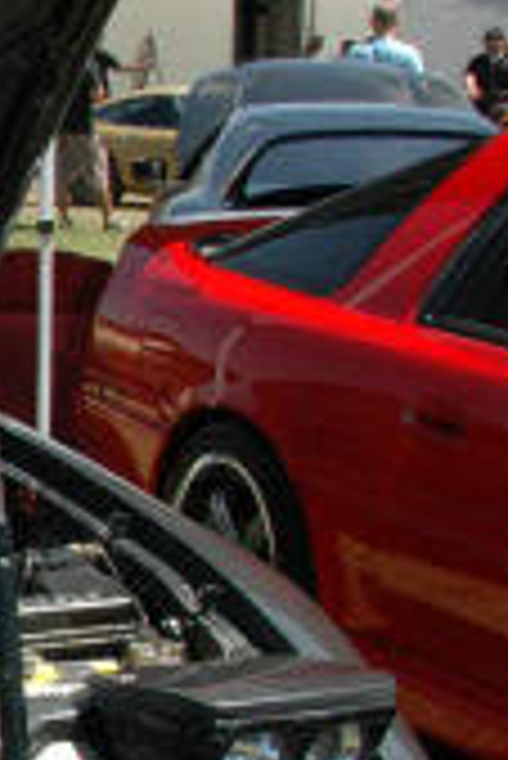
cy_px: 589
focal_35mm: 102
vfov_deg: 19.8
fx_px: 2154
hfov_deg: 12.0
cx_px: -504
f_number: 14
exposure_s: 1/100
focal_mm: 18
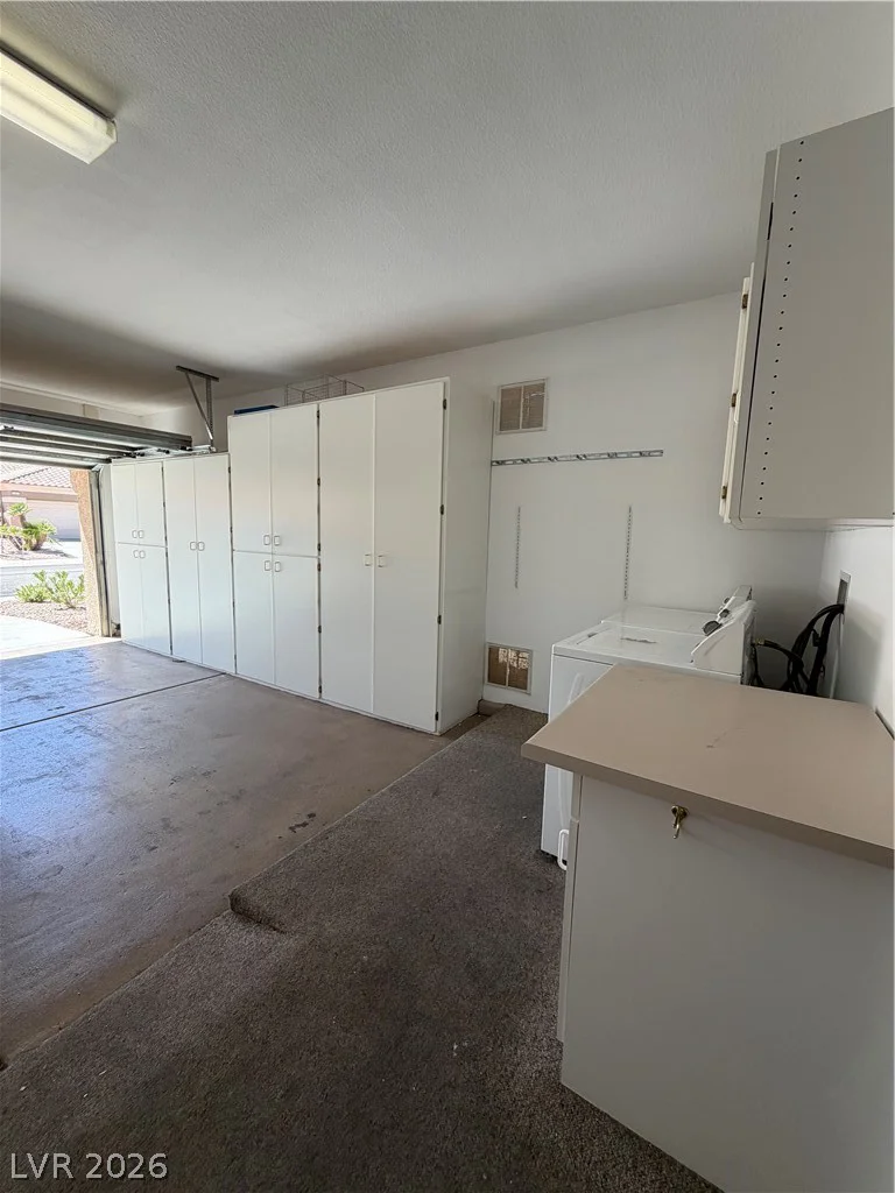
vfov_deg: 102.1
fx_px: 483
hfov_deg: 85.7
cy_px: 596
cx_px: 448
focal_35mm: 14
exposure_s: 1/126
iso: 64
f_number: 2.2
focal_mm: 2.22
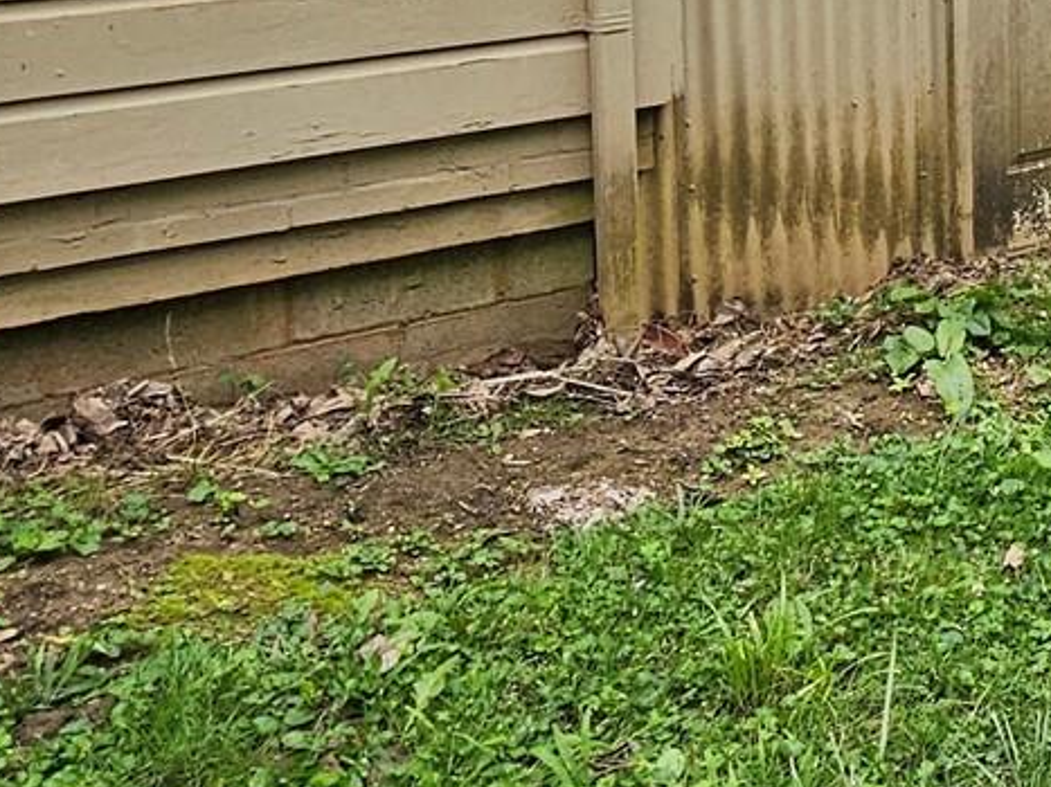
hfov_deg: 27.5
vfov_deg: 23.4
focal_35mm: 57
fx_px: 1730
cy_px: -157
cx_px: 1409
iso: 50
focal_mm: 2.2
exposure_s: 1/315
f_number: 2.2
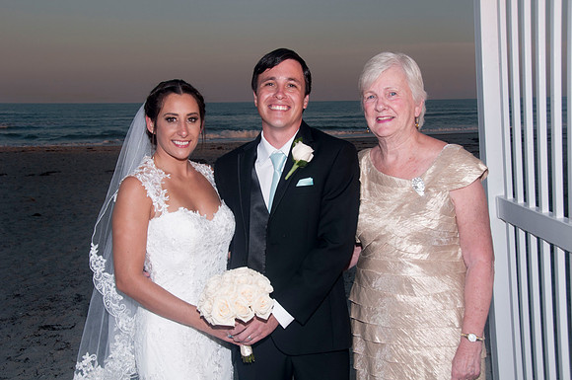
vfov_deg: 28.0
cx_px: 286
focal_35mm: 48
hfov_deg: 41.2
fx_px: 762
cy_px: 190
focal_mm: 32
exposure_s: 1/250
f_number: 8
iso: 100
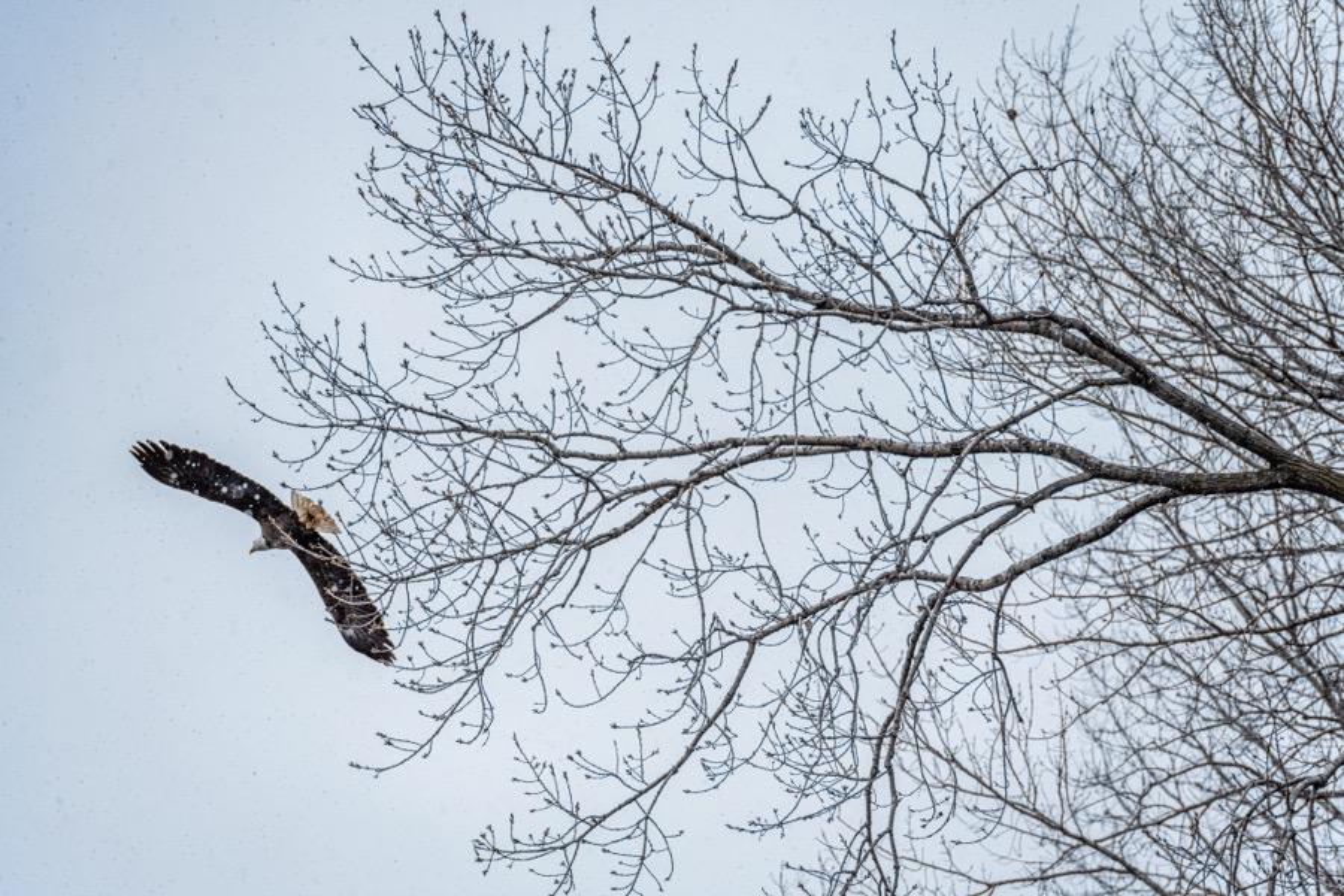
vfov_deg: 6.9
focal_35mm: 200
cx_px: 672
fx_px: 7466
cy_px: 448
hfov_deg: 10.3
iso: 800
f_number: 4.5
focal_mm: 200
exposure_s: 1/3200
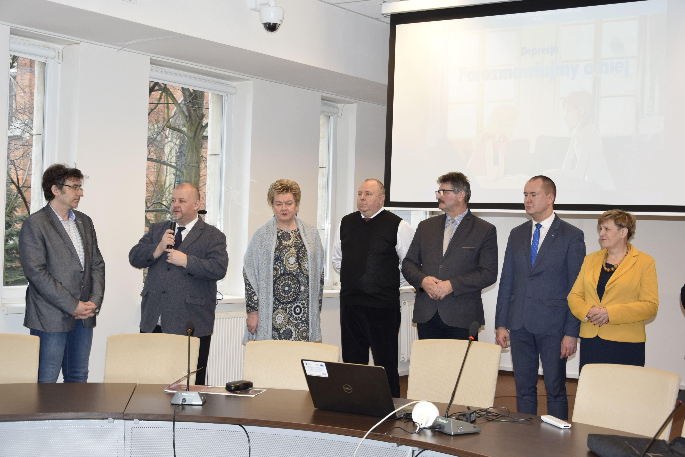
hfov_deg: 37.8
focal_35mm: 52
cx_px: 342
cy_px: 228
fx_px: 999
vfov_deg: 25.8
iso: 800
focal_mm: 35
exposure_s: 1/125
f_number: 5.6
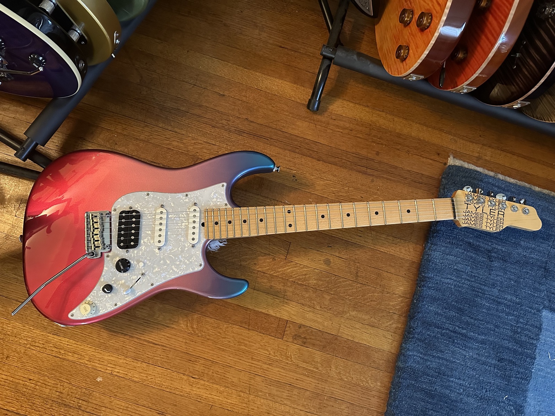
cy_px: 208
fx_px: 385
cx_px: 278
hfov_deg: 71.6
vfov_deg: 56.8
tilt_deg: -81.9
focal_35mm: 24
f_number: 1.78
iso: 1000
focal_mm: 6.86
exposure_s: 1/40
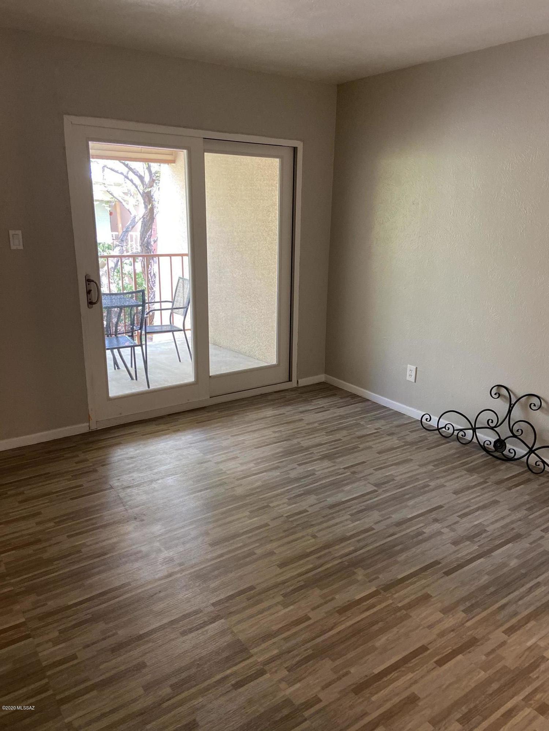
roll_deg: -1.0
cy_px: 366
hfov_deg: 53.1
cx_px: 274
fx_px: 550
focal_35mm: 26
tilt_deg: -14.3
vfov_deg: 67.3
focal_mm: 4.25
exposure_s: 1/60
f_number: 1.8
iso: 250
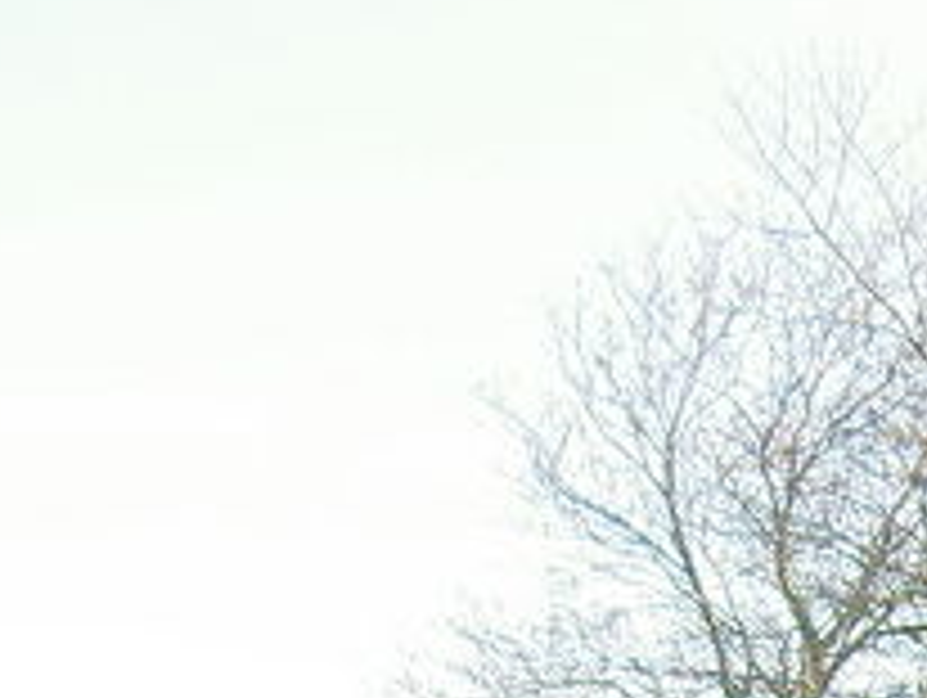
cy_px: 1171
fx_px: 3539
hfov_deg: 13.4
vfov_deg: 10.7
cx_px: 1656
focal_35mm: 132
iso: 100
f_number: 2.8
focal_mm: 5.6
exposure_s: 1/125
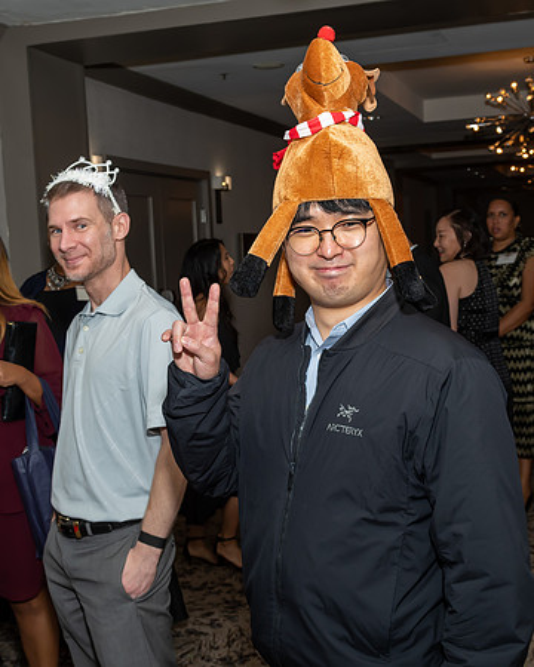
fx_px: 964
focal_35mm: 49
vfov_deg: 38.2
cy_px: 332
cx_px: 263
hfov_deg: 31.0
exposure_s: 1/250
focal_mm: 23
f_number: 6.3
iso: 400
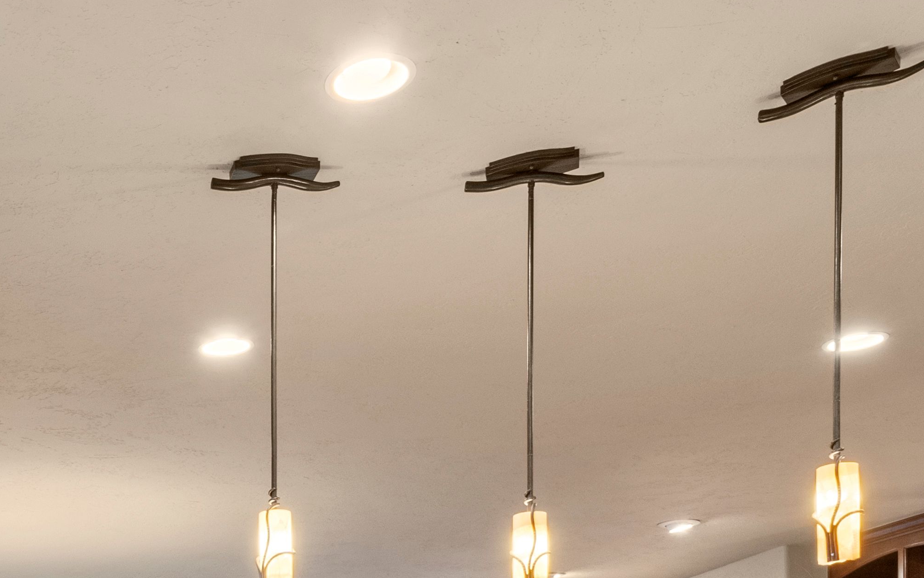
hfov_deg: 35.8
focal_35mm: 50
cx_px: -31
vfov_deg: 22.1
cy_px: 830
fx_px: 1259
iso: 320
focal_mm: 14
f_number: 8
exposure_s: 1/1.25
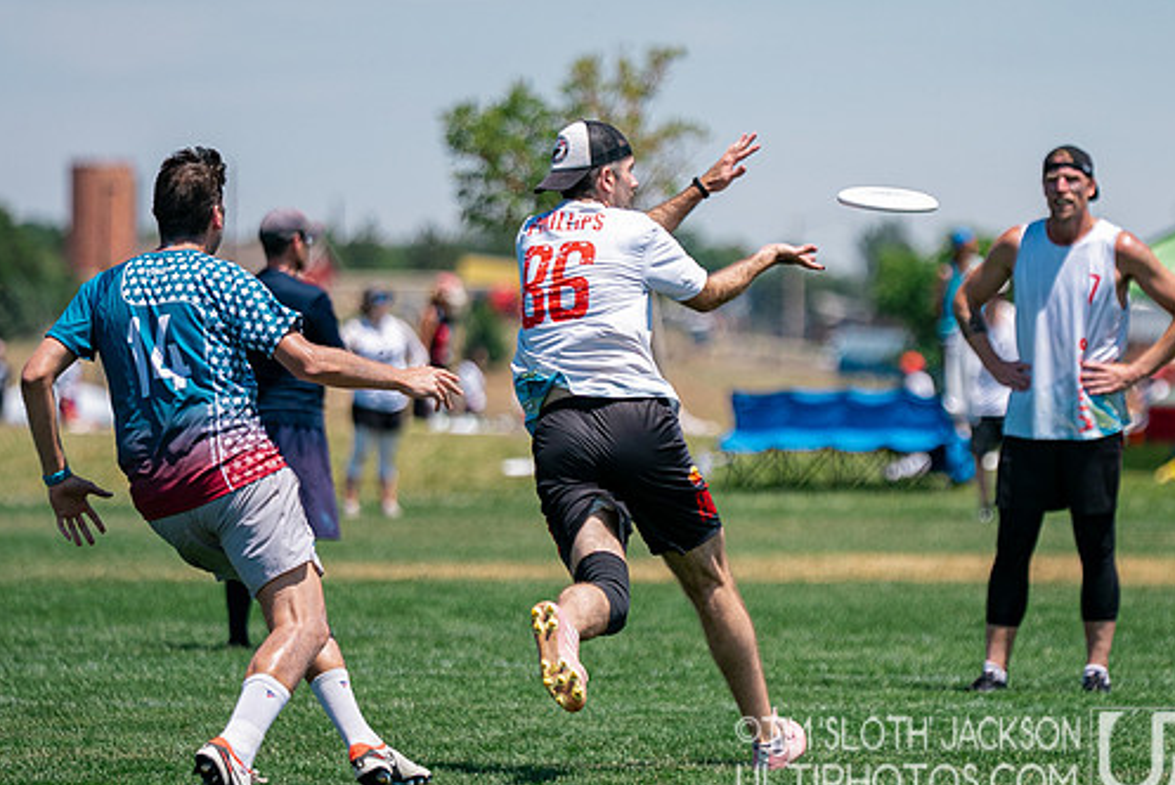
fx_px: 12801
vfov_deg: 3.5
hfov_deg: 5.3
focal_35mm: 392
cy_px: 420
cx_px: 783
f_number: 2.8
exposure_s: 1/5000
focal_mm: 200
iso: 250
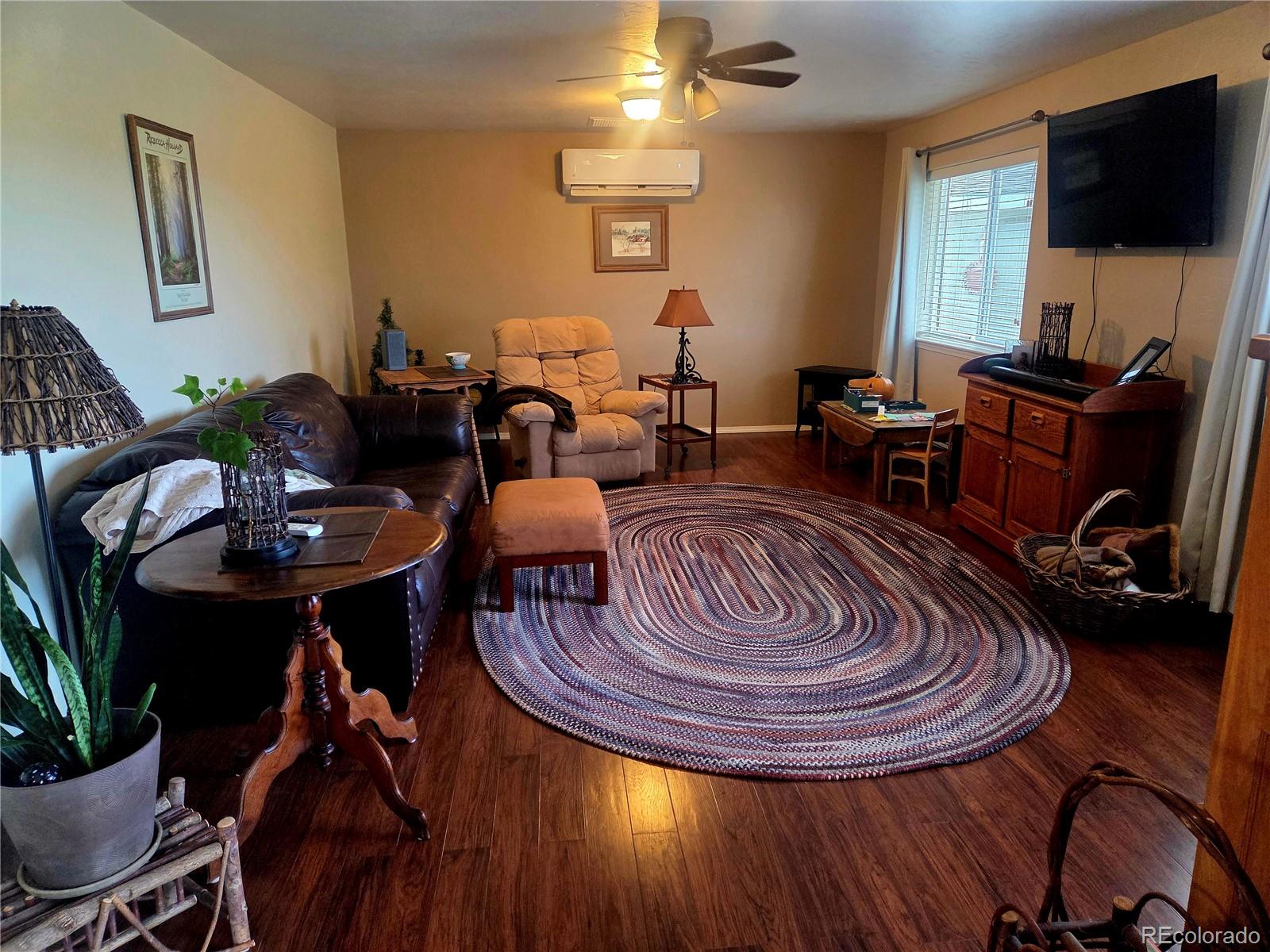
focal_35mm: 23
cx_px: 635
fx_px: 844
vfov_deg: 58.9
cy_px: 476
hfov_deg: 73.9
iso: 400
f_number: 1.8
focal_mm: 5.4
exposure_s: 1/120
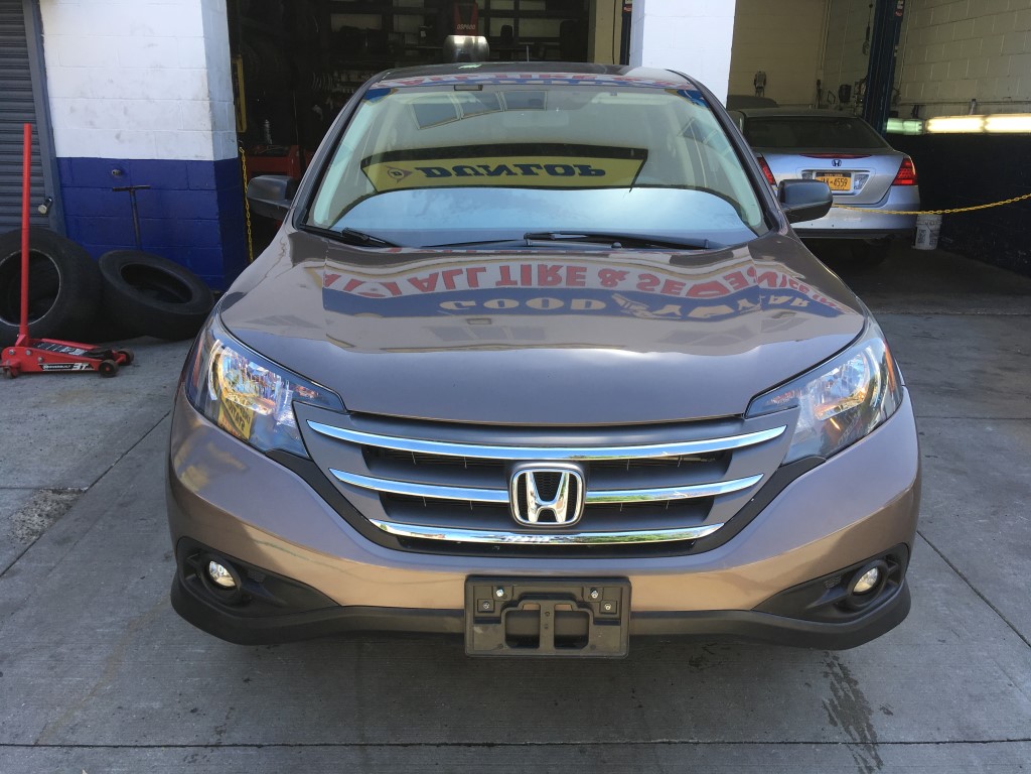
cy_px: 387
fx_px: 864
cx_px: 516
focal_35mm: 29
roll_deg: -0.9
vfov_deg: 48.2
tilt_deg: -16.5
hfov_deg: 61.7
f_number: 2.2
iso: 25
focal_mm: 4.15
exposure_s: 1/228
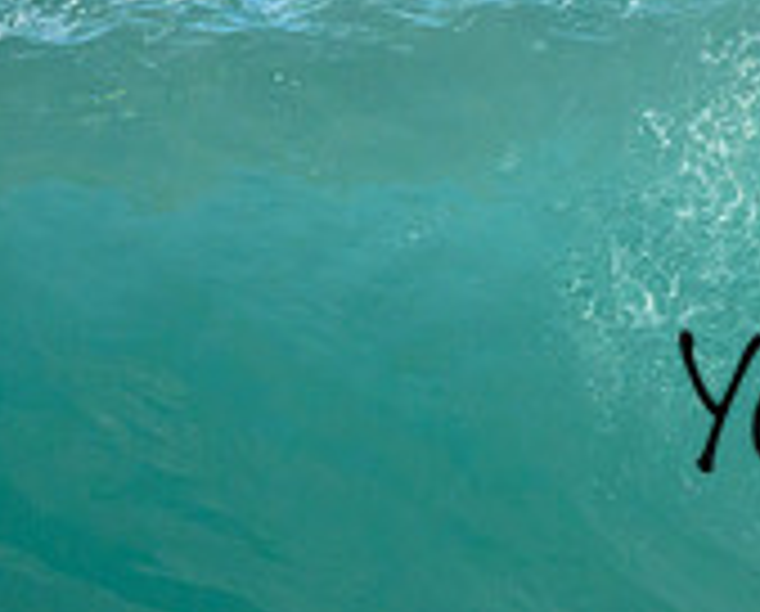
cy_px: 106
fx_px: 79449
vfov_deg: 0.4
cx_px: 658
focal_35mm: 3524
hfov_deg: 0.5
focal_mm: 800
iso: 1100
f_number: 6.3
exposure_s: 1/2000
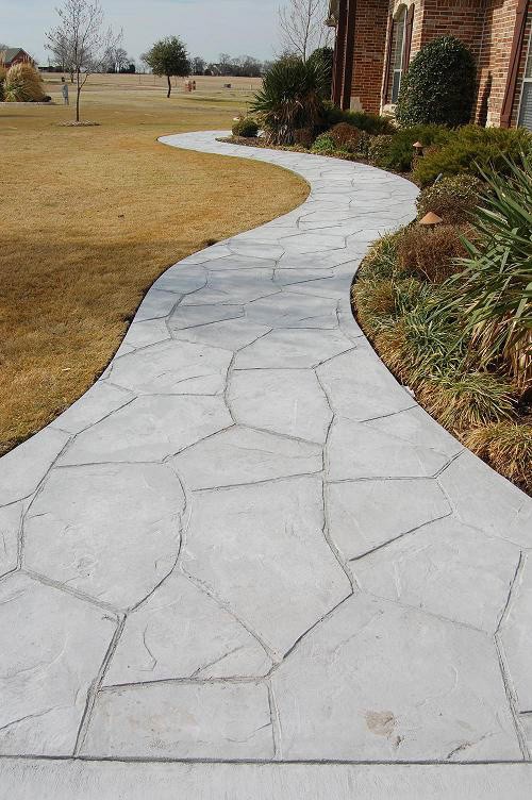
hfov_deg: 43.5
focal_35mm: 30
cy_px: 400
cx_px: 266
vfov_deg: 62.0
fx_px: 666
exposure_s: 1/640
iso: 200
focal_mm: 20
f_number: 9
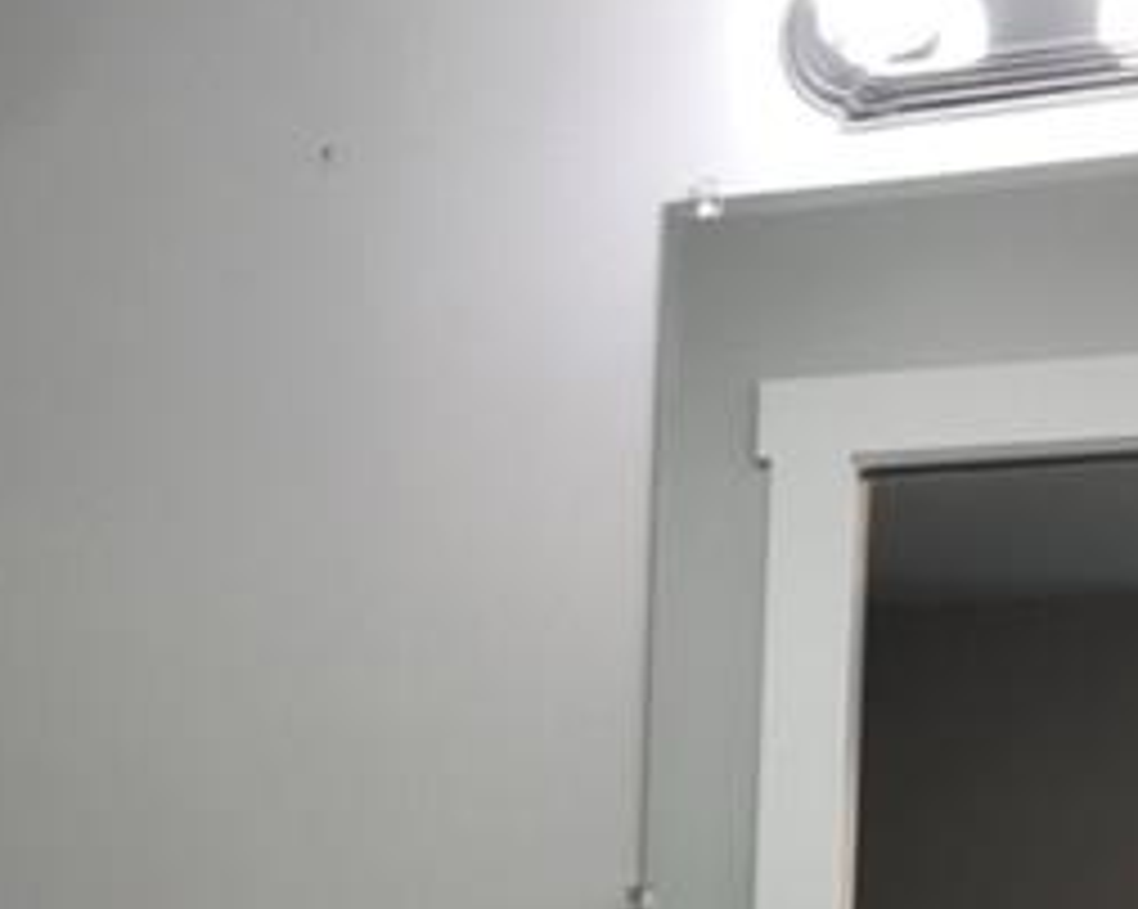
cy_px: 1458
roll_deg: +0.2
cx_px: 112
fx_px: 2793
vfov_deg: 16.4
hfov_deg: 22.5
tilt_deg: -8.0
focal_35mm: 83
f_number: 1.8
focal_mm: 3.99
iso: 32
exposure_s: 1/60
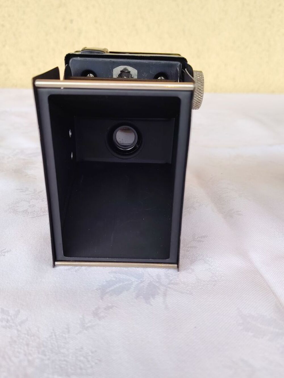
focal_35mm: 30
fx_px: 328
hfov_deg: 46.8
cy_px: 189
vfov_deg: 60.0
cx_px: 142
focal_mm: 5.25
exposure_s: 1/167
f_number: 1.75
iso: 100
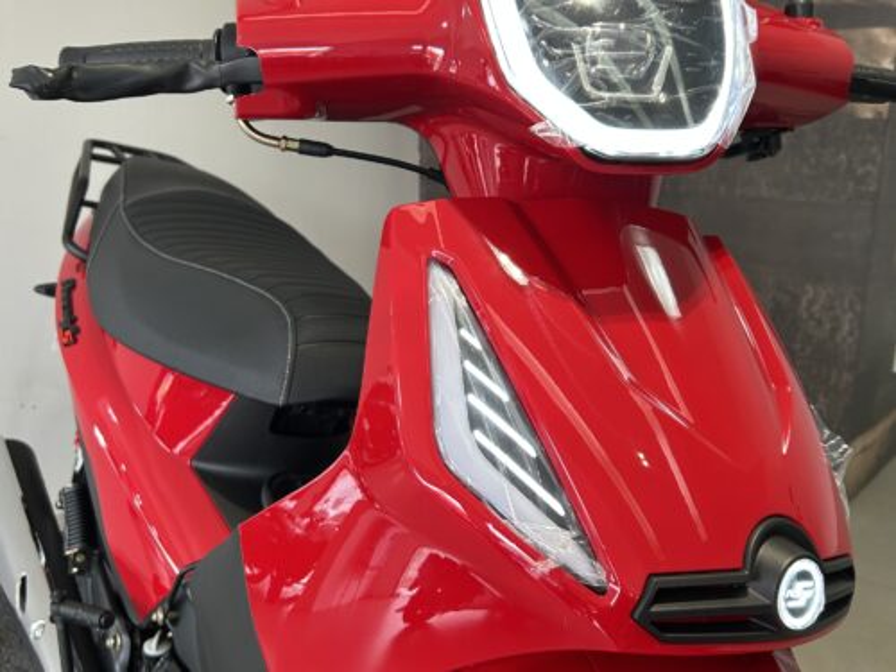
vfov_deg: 53.1
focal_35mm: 26
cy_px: 336
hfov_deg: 67.3
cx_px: 448
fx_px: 673
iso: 80
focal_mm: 5.7
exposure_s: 1/60
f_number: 1.5
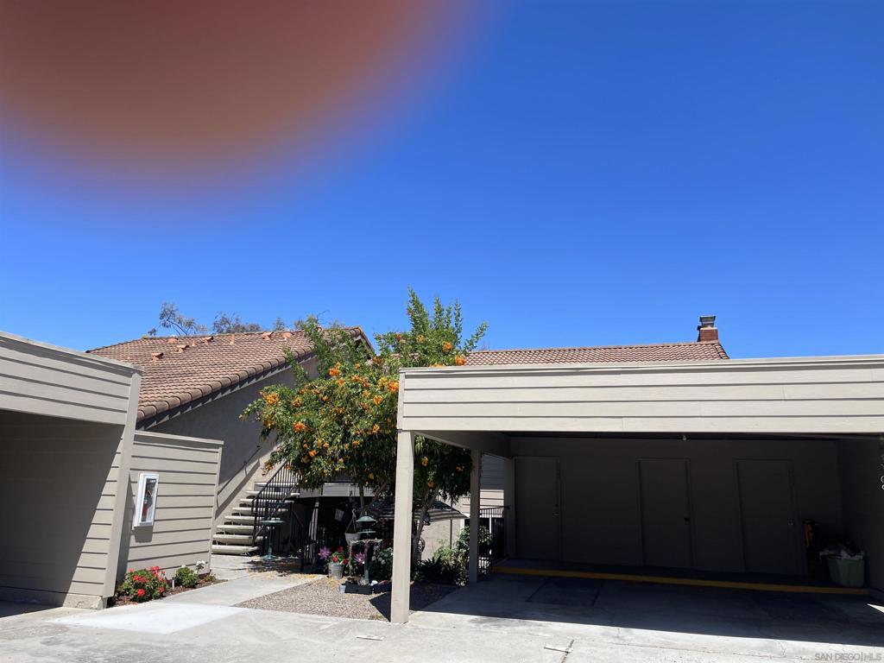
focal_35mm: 25
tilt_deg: +12.3
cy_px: 332
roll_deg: -1.3
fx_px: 638
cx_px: 442
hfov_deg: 69.4
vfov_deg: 54.9
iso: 32
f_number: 1.6
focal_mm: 5.1
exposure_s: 1/3344
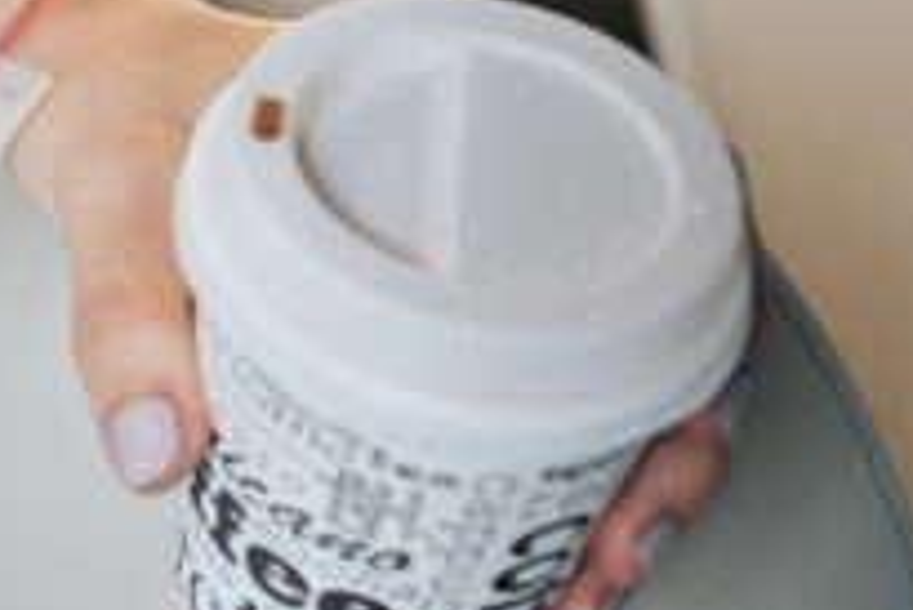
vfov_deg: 10.4
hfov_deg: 14.2
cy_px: 105
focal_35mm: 131
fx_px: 3325
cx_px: -624
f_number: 3.2
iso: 640
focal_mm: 35
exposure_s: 1/640
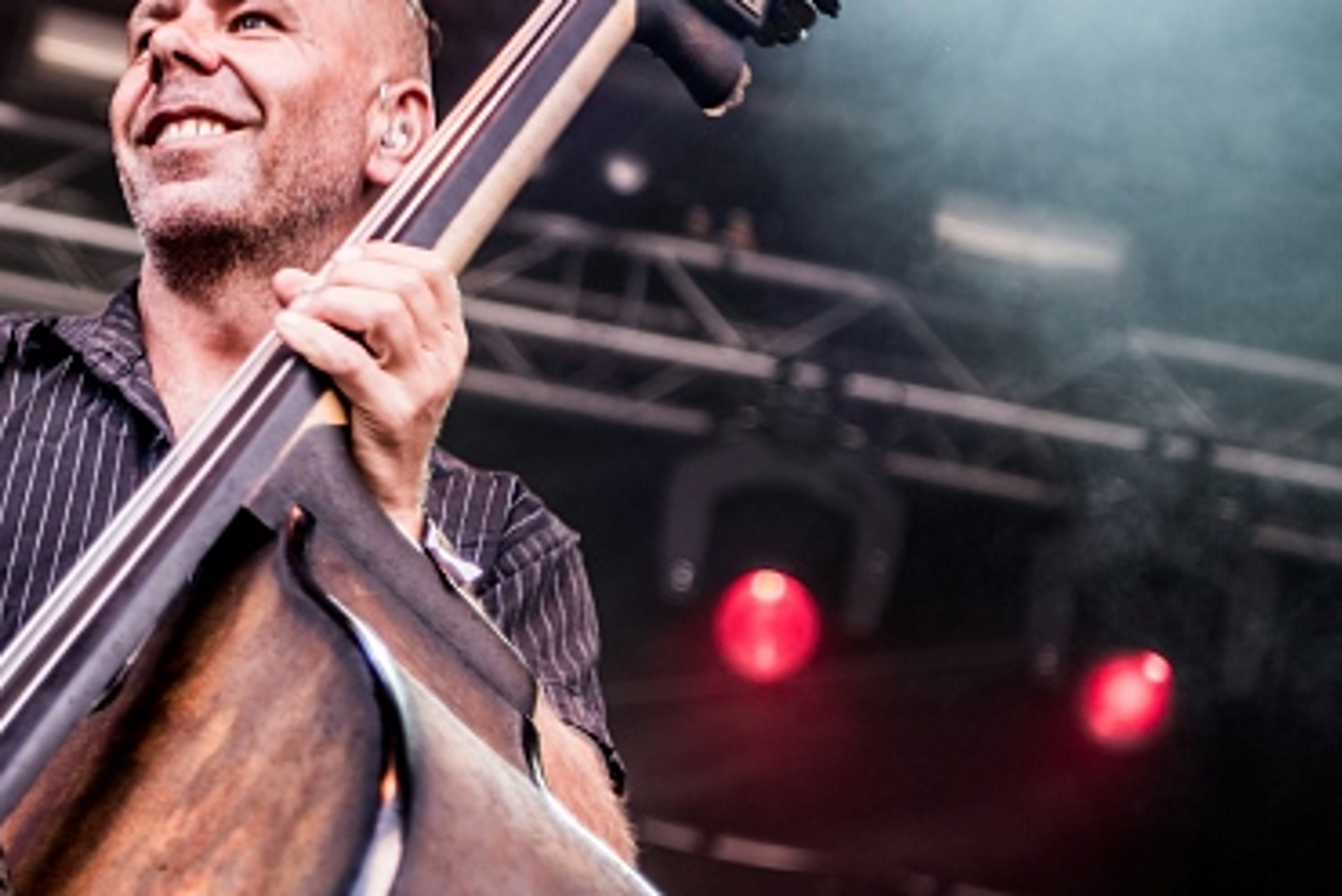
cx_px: 141
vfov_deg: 12.6
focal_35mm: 109
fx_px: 4065
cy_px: 433
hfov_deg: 18.4
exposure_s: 1/100
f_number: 2.8
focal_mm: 56
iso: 125
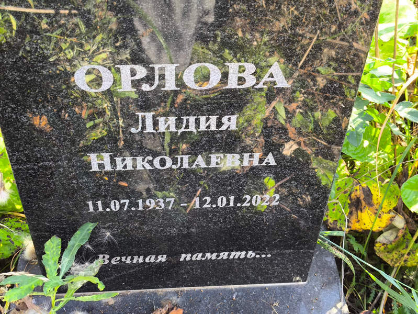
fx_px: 604
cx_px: 209
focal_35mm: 50
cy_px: 157
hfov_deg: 38.2
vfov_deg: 29.1
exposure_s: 1/100
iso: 50
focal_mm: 4.71
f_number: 1.7
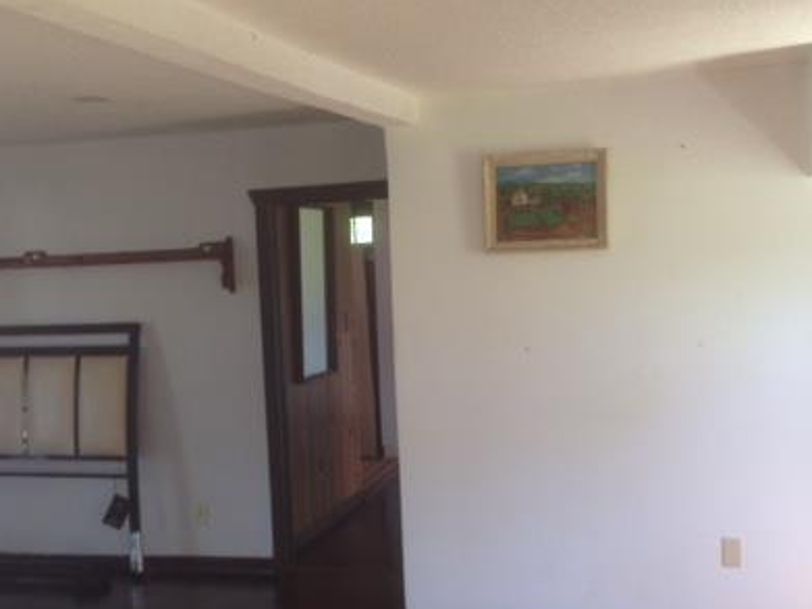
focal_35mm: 54
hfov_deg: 35.5
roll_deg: +2.8
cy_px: 430
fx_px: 1266
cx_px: 349
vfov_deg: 26.8
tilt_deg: -7.1
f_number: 2.4
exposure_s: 1/24
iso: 50
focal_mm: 4.12
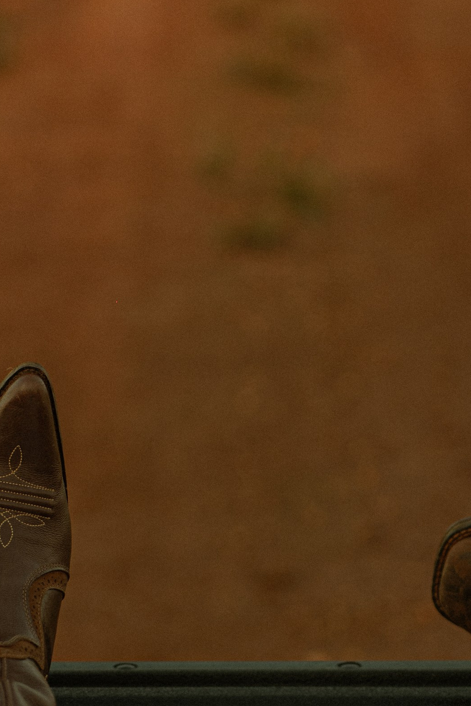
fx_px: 3826
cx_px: 219
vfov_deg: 10.5
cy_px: 605
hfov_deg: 7.0
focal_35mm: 195
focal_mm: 75
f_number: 2.8
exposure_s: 1/50
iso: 125
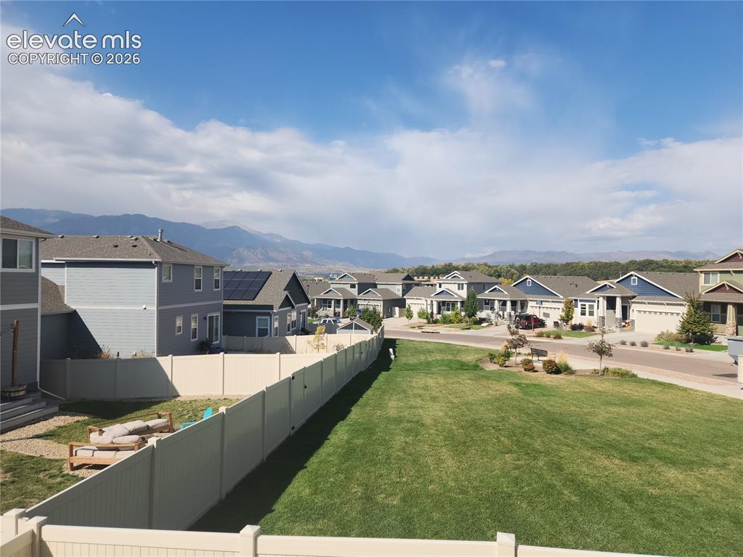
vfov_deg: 58.8
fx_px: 493
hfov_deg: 74.0
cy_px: 278
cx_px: 372
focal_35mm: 23
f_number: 1.8
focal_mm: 5.4
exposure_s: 1/1973
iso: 20
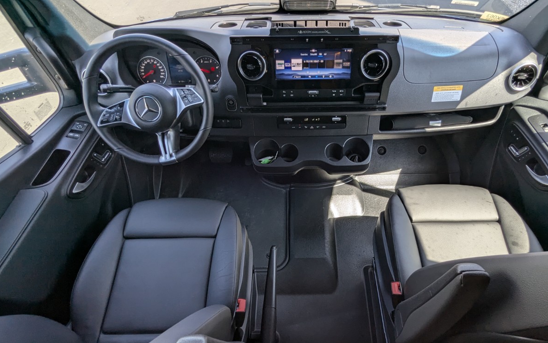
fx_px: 299
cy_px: 194
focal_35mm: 20
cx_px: 303
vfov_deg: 59.4
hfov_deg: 84.8
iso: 51
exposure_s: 1/185
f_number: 2.2
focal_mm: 2.35
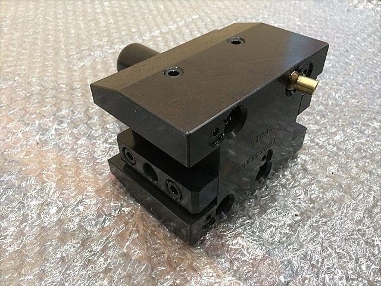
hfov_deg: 61.7
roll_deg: -2.9
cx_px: 190
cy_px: 143
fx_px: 319
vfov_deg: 48.2
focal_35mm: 29
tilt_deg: -44.9
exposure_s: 1/30
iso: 160
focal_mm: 4.15
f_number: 2.2
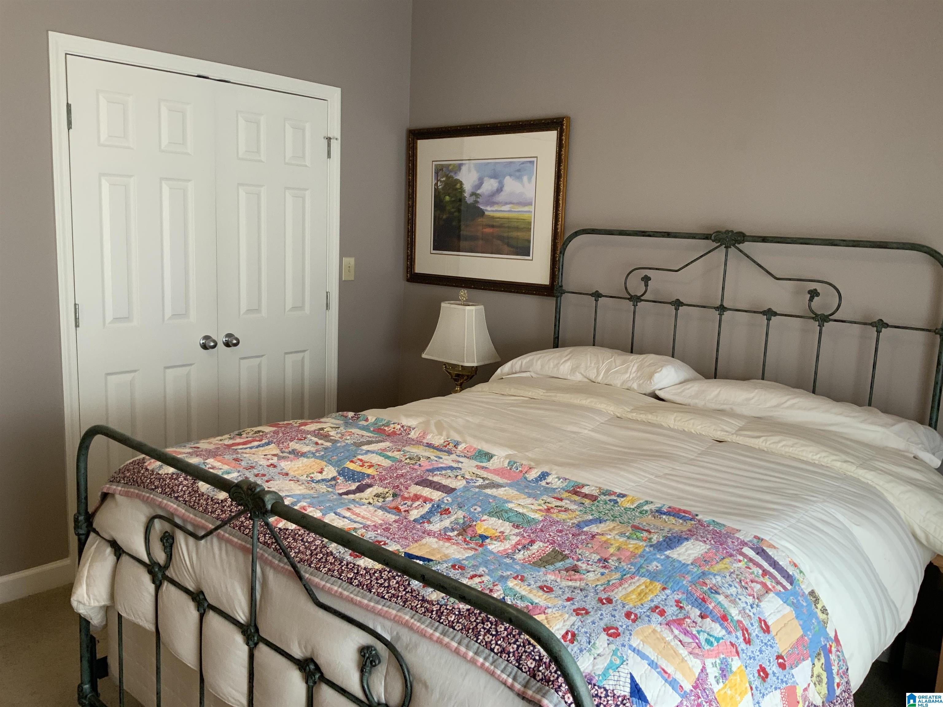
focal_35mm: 29
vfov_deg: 48.2
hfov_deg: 61.7
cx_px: 472
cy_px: 354
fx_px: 790
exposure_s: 1/60
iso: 80
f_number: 1.8
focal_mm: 3
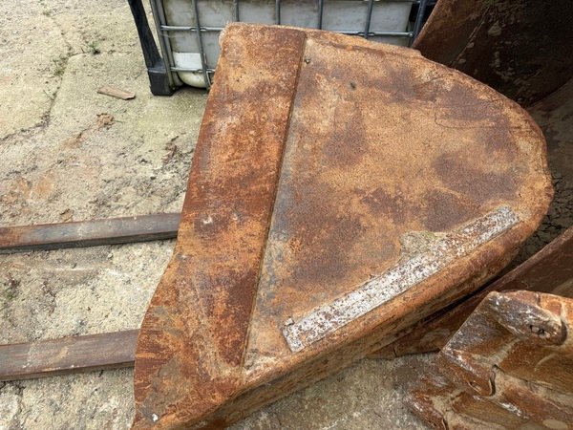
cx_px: 286
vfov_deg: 56.8
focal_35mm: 24
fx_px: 397
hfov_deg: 71.6
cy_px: 215
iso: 80
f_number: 1.78
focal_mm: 6.76
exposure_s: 1/1522
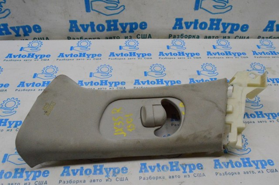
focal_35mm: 33
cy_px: 92
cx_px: 140
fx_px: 255
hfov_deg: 57.3
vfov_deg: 39.9
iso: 6400
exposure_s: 1/400
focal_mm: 22
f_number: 10
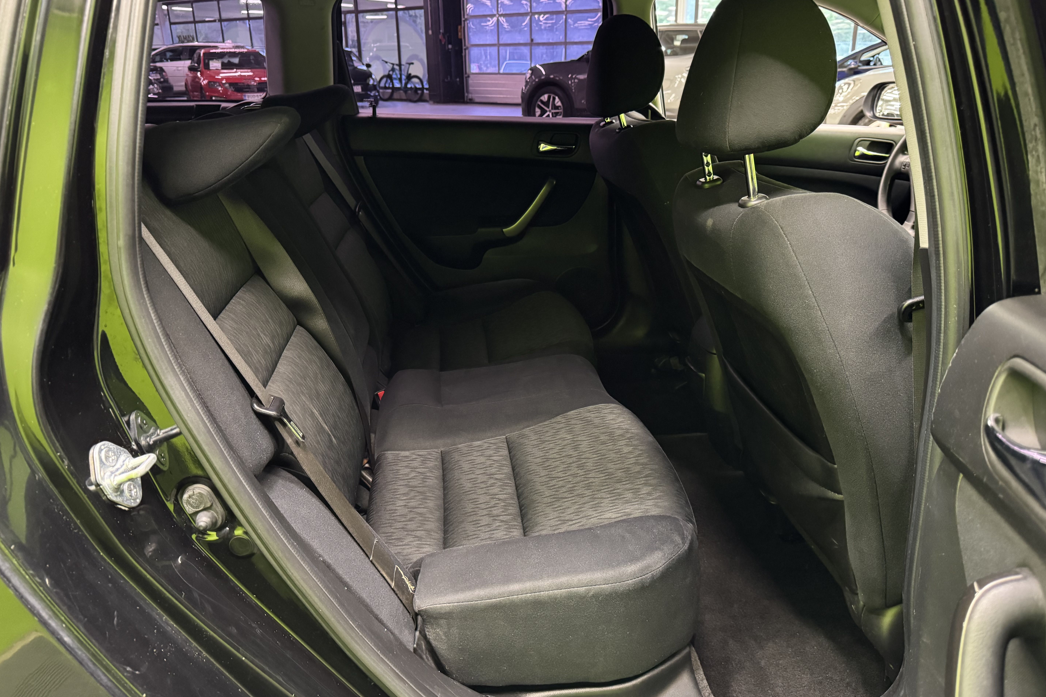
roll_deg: +1.3
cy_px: 325
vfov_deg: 51.2
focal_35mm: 25
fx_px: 726
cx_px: 523
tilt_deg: -19.5
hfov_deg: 71.5
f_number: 1.78
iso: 1000
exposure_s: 1/33
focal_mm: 6.76
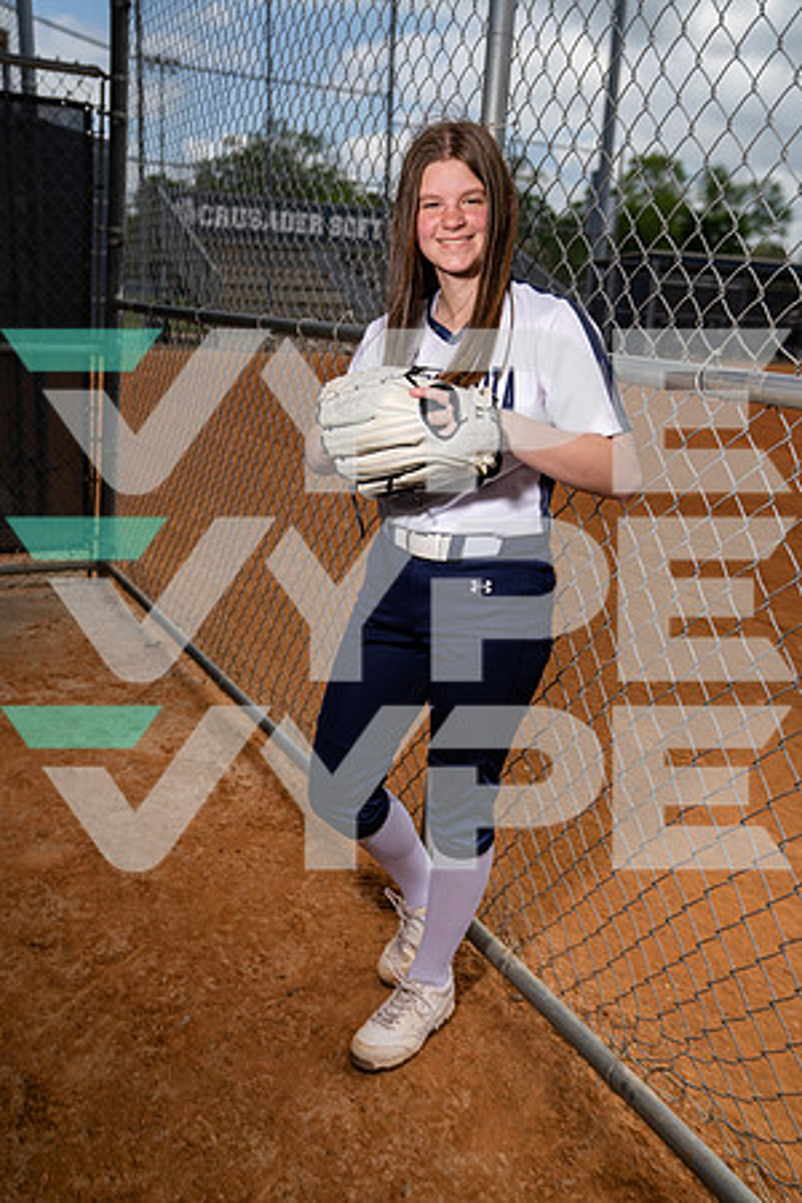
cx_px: 401
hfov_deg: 41.1
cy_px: 602
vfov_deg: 58.7
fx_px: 1069
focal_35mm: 32
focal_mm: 32
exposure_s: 1/1250
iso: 100
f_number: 4
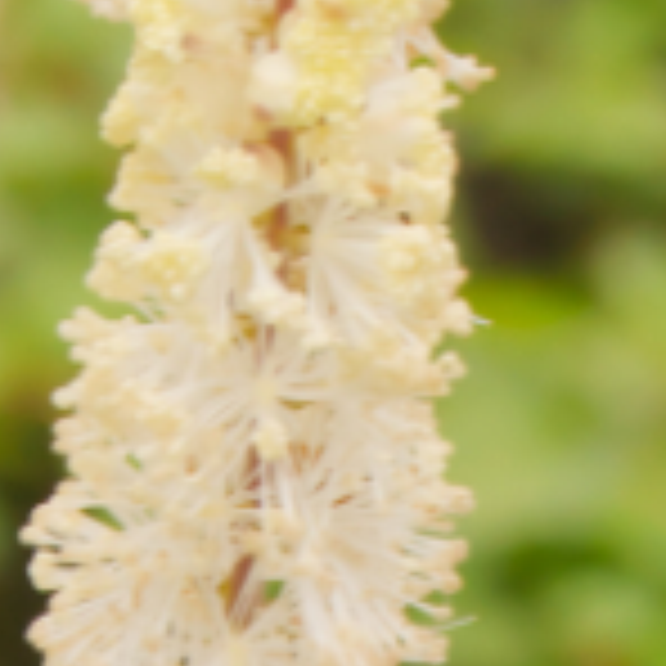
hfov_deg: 3.1
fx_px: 12395
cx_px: 261
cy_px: 1714
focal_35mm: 569
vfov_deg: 3.0
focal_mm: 55
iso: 500
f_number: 13
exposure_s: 1/100
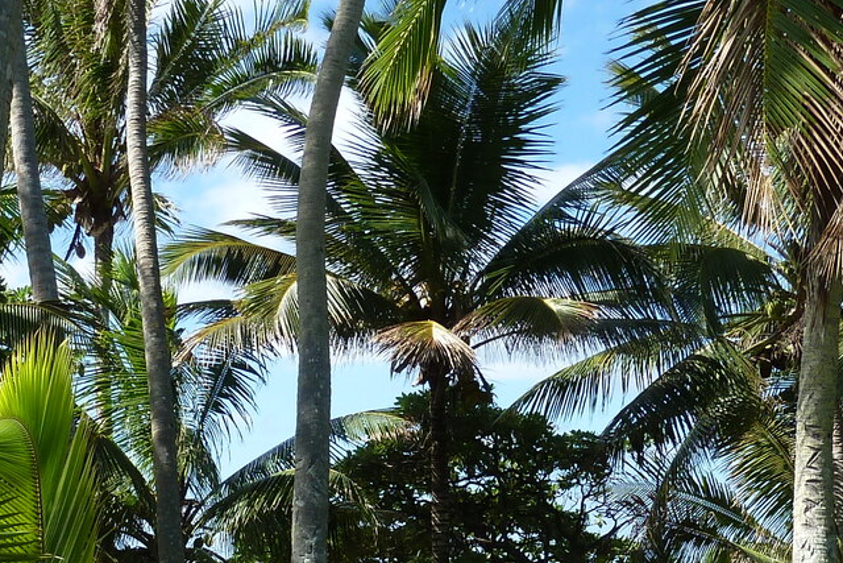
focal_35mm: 65
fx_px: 1522
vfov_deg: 20.1
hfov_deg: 30.9
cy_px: 599
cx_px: 337
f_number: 4
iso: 80
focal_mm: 4.1
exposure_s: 1/320
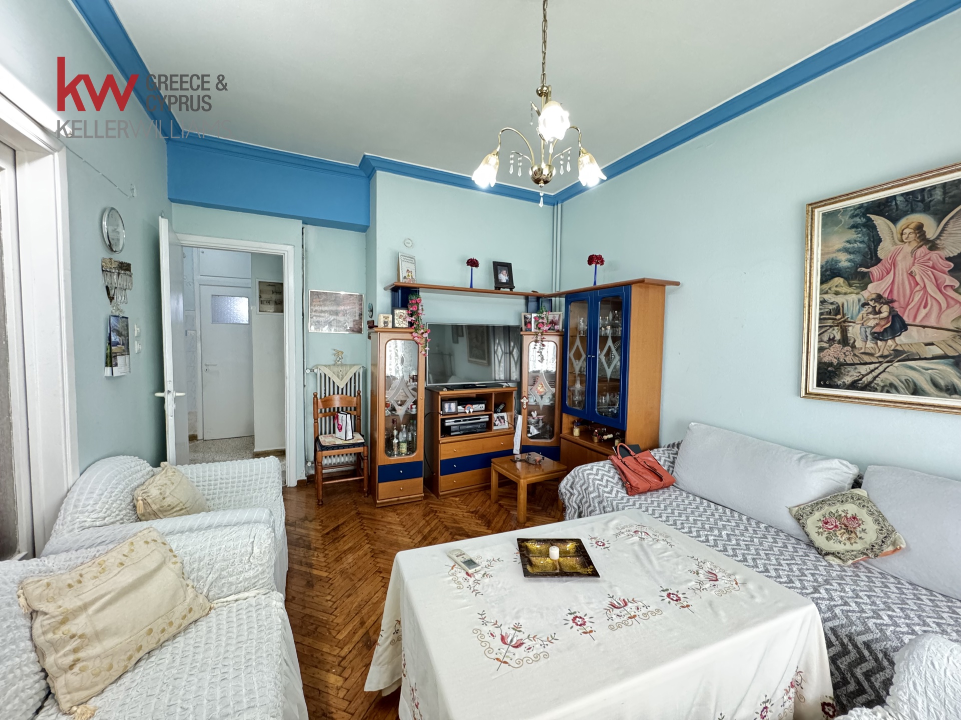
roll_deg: -0.8
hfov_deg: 102.1
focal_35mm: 14
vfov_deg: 85.7
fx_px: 389
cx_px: 480
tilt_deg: -2.4
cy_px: 360
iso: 640
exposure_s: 1/50
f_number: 2.2
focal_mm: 2.22
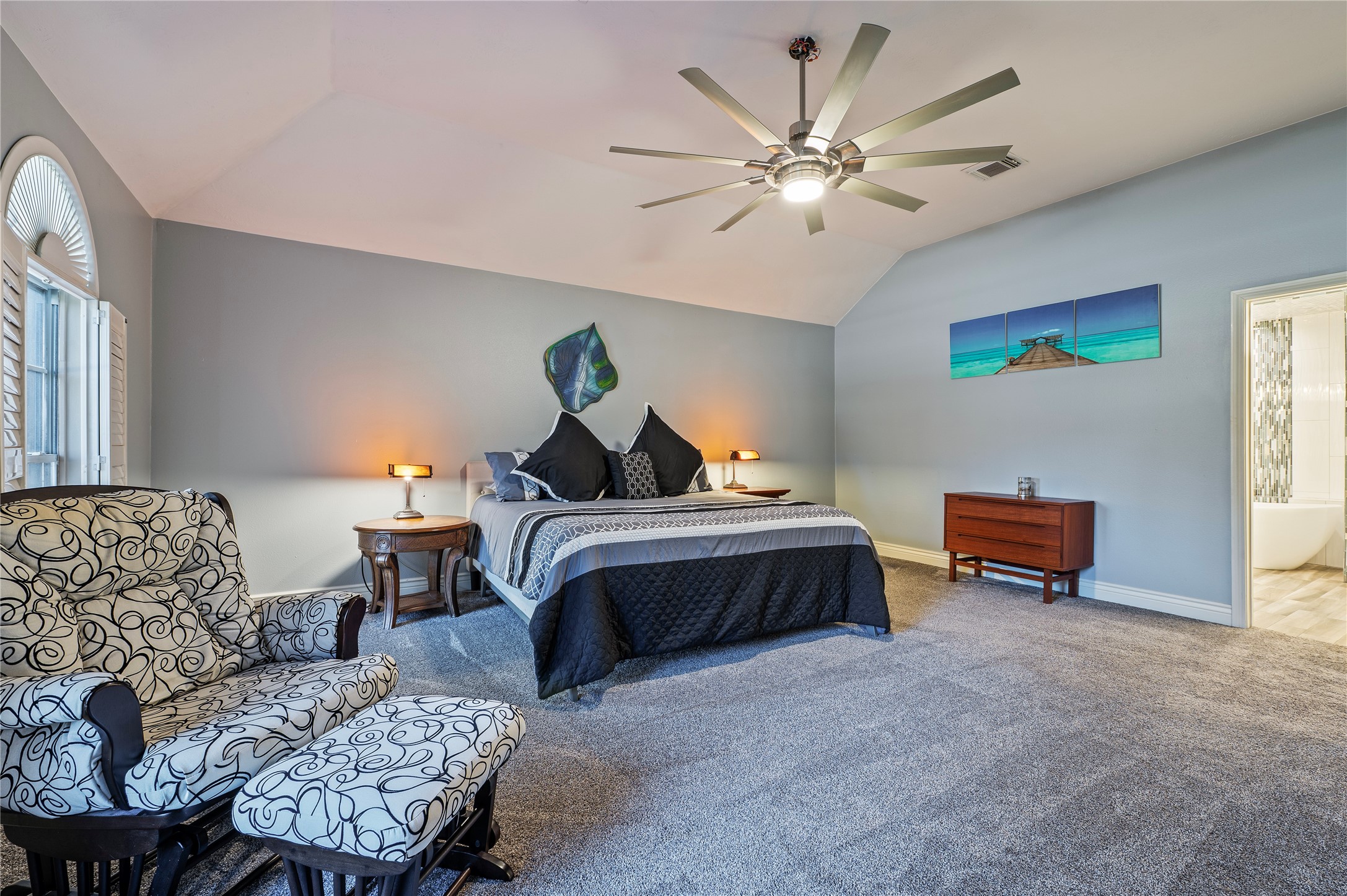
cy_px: 448
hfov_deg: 100.4
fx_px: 561
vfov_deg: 77.2
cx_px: 674
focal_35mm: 15
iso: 125
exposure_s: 2
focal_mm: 15
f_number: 6.3
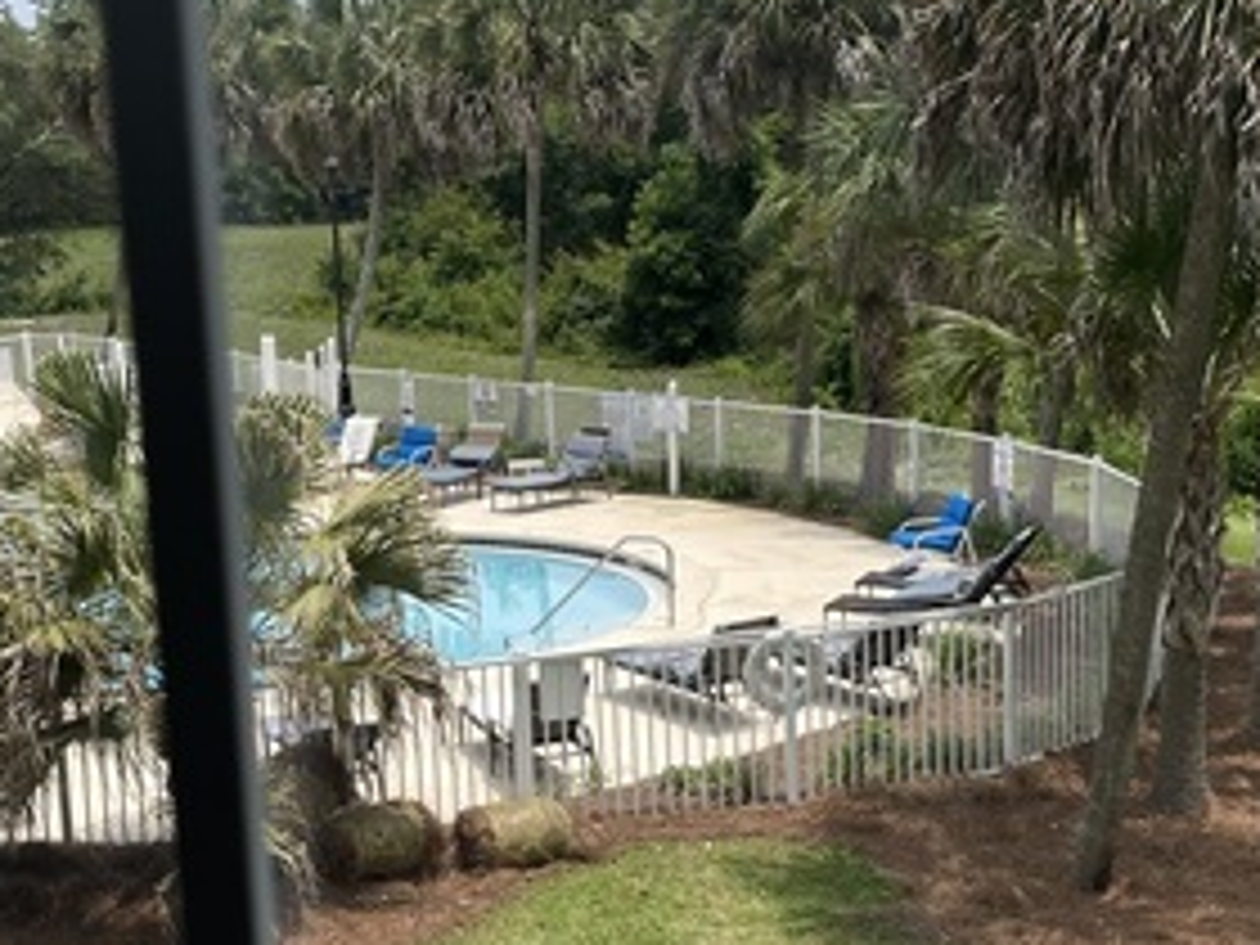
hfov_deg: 31.1
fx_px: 2257
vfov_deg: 23.6
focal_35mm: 62
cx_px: 470
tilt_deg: -9.3
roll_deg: +3.1
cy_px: 608
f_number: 1.6
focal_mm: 4.2
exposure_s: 1/3125
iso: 32
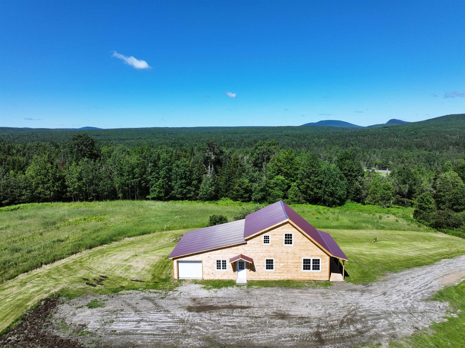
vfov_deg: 56.8
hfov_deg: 71.6
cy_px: 174
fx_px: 322
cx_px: 232
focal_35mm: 24
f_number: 2.8
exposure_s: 1/2000
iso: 100
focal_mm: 12.29
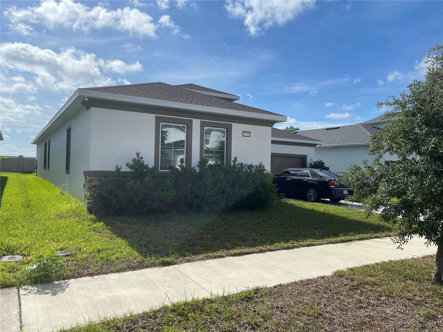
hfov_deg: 69.4
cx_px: 222
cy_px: 166
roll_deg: -0.9
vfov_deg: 54.9
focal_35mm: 25
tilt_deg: +3.0
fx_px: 320
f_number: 1.6
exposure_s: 1/5376
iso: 32
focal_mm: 5.1
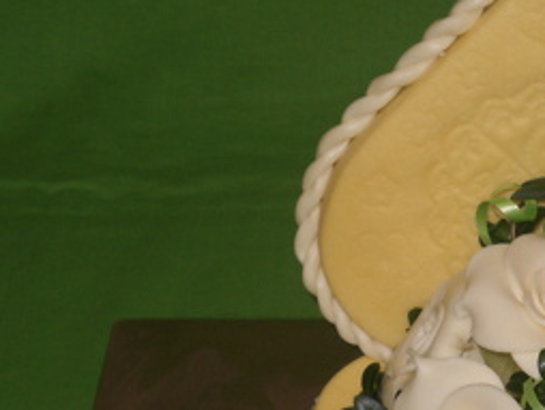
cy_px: 393
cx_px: 543
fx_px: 2458
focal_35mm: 156
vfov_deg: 9.5
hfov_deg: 12.5
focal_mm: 10.3
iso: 100
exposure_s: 1/40
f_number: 4.2
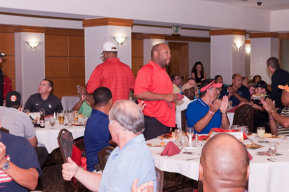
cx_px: 144
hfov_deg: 30.6
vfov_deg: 20.6
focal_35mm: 66
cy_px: 96
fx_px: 529
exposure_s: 1/100
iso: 1250
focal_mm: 44
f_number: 5
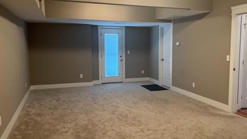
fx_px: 210
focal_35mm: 32
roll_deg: +0.3
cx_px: 130
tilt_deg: -5.5
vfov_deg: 36.6
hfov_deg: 61.0
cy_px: 63
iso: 250
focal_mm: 5.7
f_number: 1.5
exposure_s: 1/60
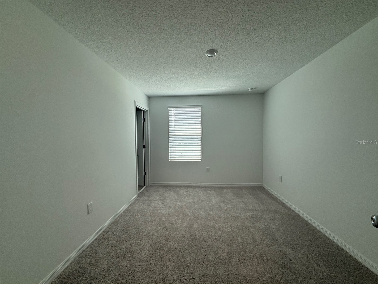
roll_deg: +0.8
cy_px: 142
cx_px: 189
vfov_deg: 85.7
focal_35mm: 14
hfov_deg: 102.1
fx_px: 153
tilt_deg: -1.1
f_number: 2.2
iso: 64
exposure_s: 1/120
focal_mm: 2.22
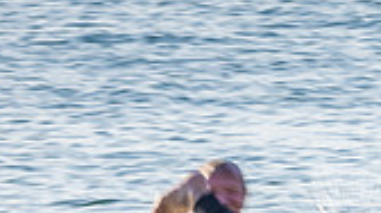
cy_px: 293
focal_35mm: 1251
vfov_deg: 1.0
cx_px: 497
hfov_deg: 1.7
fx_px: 12622
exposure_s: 1/20
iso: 100
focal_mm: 230
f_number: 25
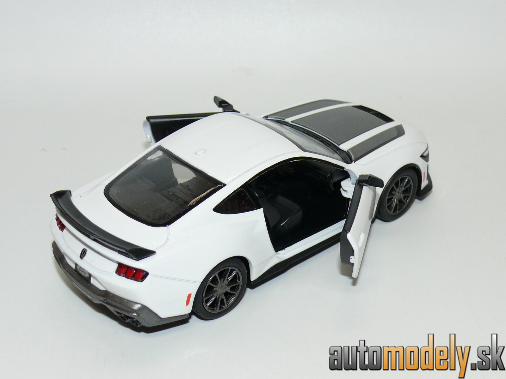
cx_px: 253
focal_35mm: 68
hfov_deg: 28.6
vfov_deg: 21.6
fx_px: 994
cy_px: 190
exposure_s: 1/30
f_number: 4
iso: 100
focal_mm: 10.8
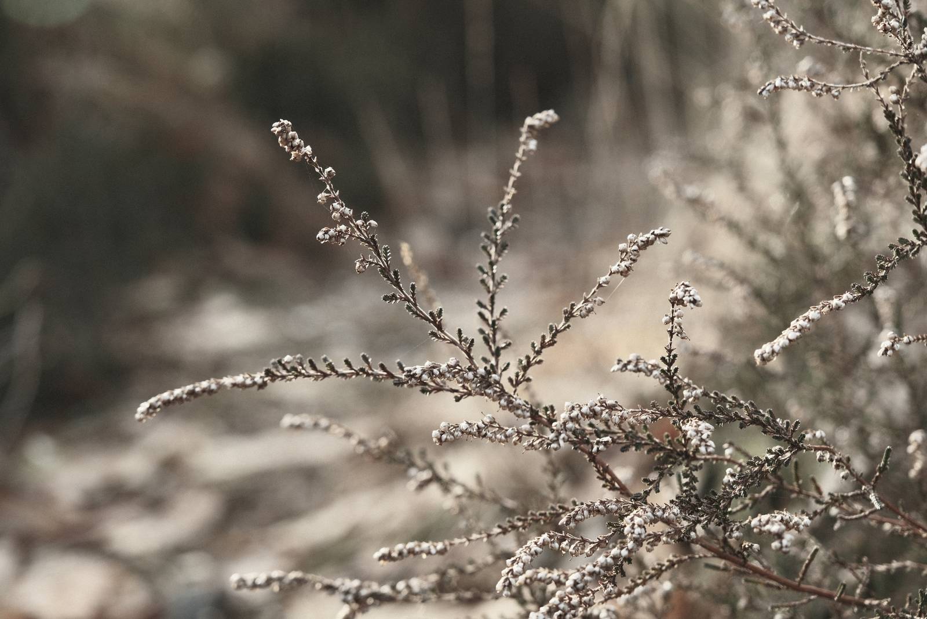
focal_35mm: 70
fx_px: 1803
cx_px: 464
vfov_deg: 19.5
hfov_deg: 28.8
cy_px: 310
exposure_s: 1/280
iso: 640
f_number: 4
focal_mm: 46.6
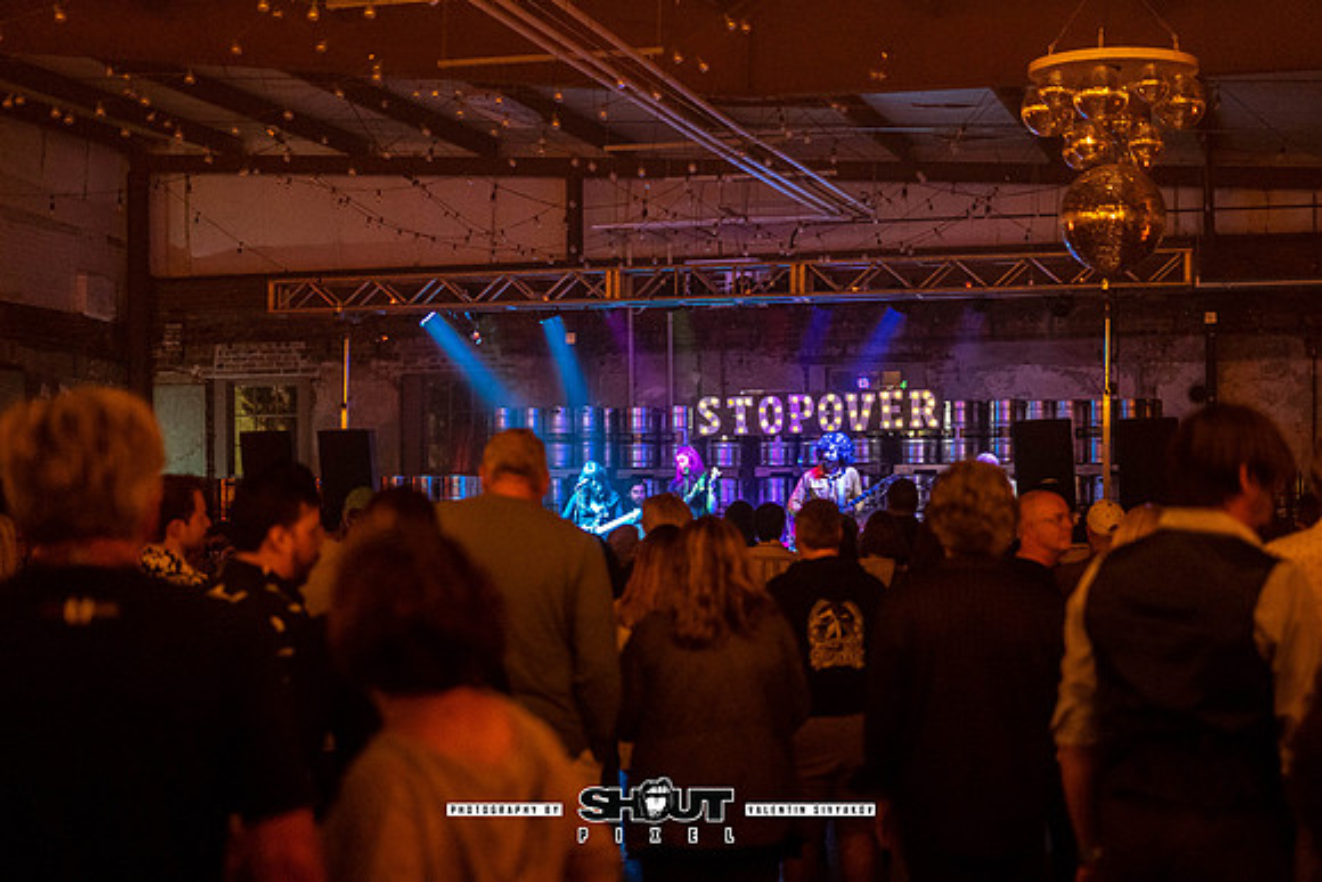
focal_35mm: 62
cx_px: 706
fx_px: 2286
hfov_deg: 32.2
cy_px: 534
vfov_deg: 21.8
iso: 3200
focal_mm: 50
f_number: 1.8
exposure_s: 1/200
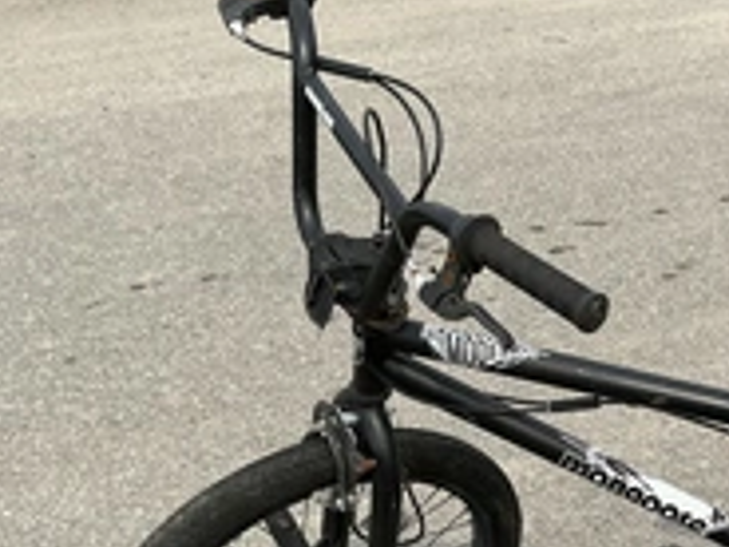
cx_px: 721
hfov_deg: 29.7
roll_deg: +0.6
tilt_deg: -29.9
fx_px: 1285
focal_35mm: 61
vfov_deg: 23.7
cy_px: 420
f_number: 1.8
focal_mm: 3
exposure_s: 1/1377
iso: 25
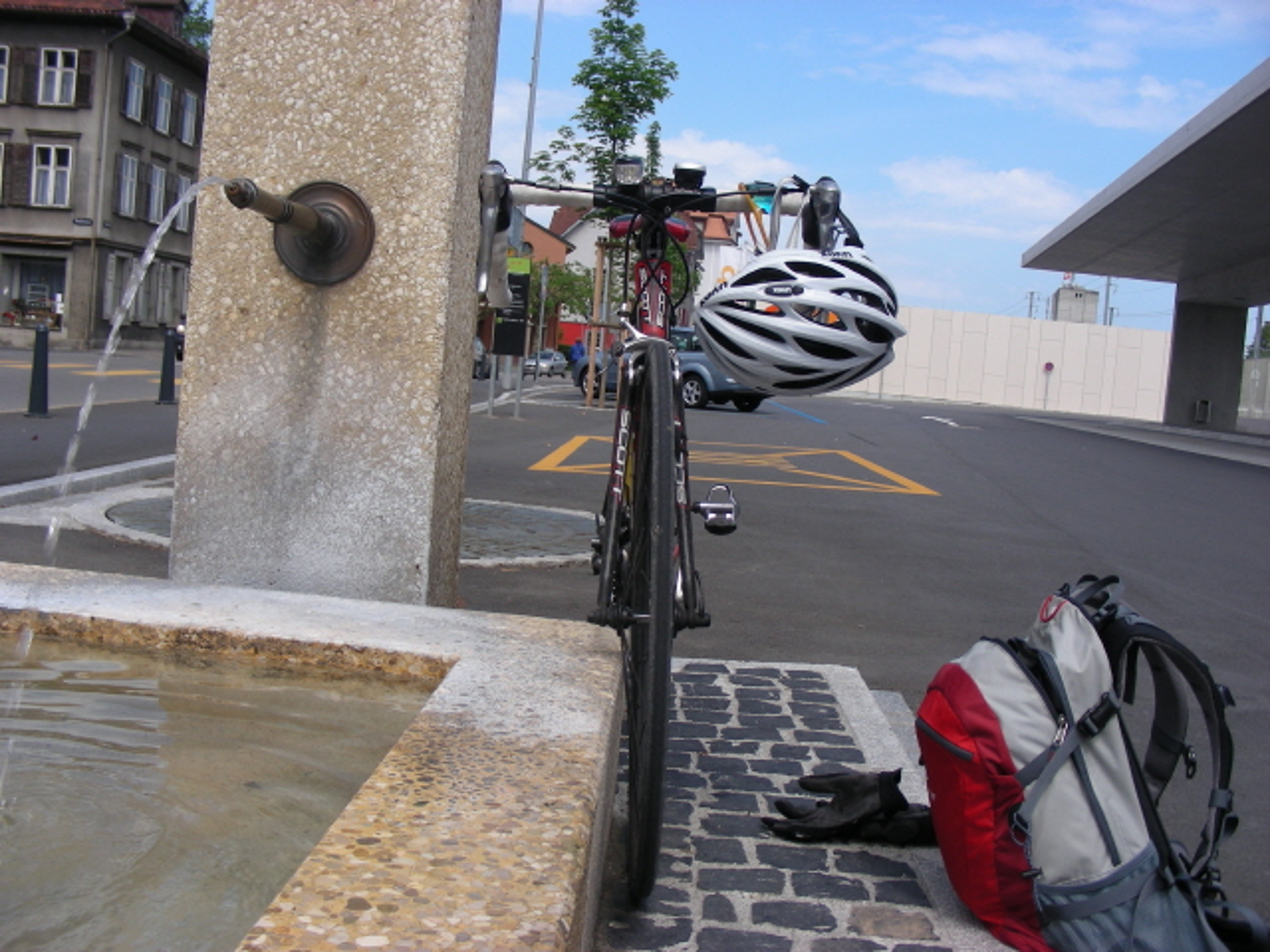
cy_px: 476
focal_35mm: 38
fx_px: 1394
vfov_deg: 37.7
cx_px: 635
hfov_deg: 49.0
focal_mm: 6.3
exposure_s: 1/135
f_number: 4
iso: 50
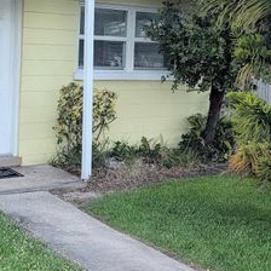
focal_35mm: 63
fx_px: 558
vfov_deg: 26.9
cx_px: 85
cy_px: 61
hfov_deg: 27.1
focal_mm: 6.9
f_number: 1.68
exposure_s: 1/1792
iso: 17
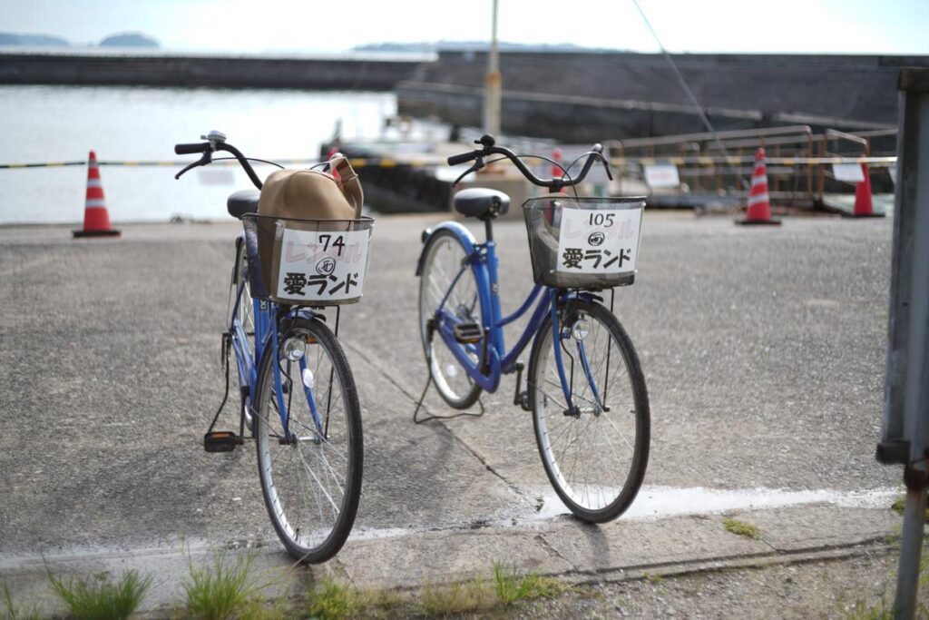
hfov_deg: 54.4
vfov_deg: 37.9
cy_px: 310
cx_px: 464
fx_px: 903
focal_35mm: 35
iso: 64
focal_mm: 35
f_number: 2
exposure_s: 1/2000
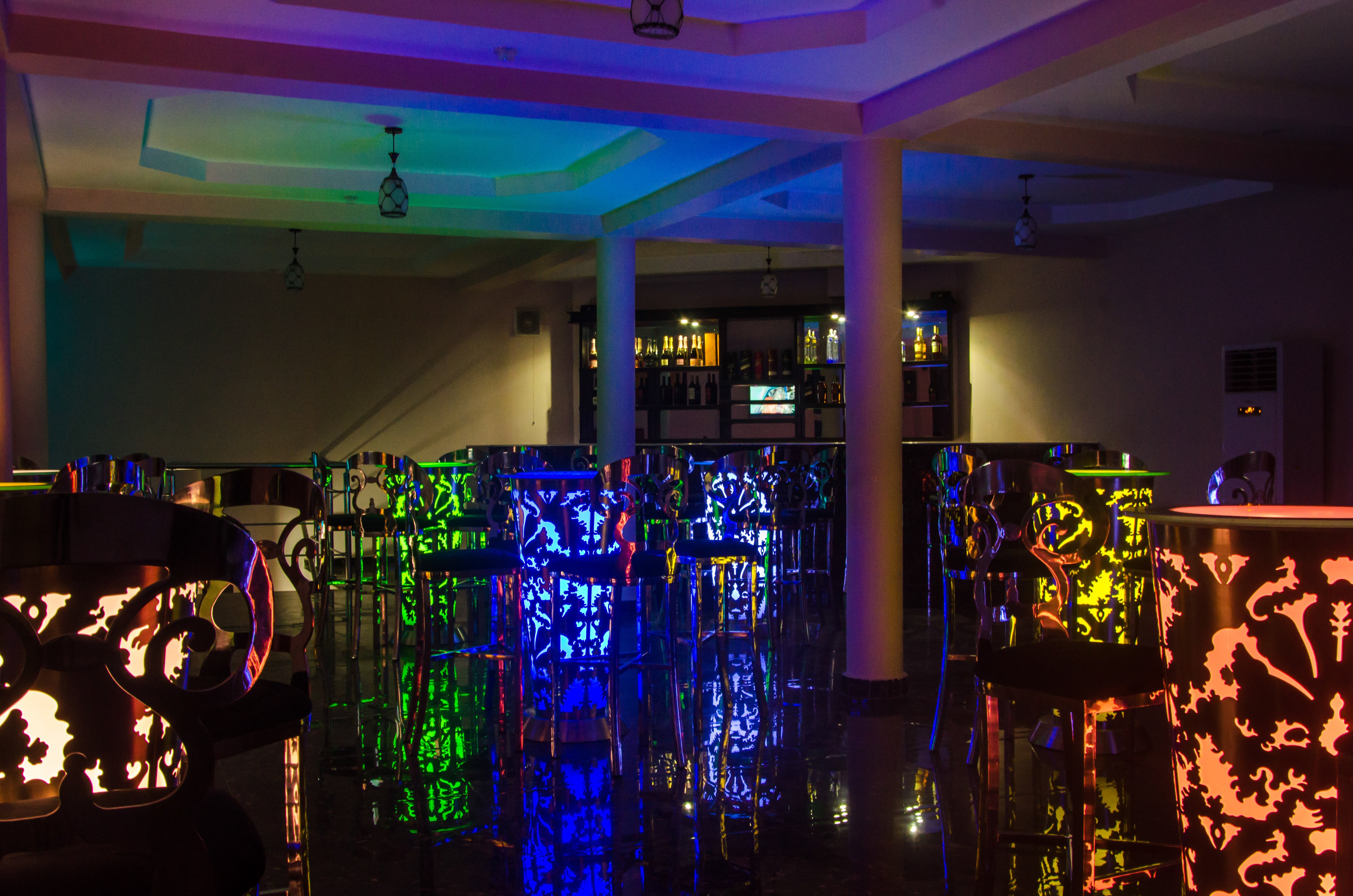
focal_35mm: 36
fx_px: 1350
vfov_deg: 36.7
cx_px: 676
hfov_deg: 53.2
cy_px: 448
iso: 1000
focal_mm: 24
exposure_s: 1/1.67
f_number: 10
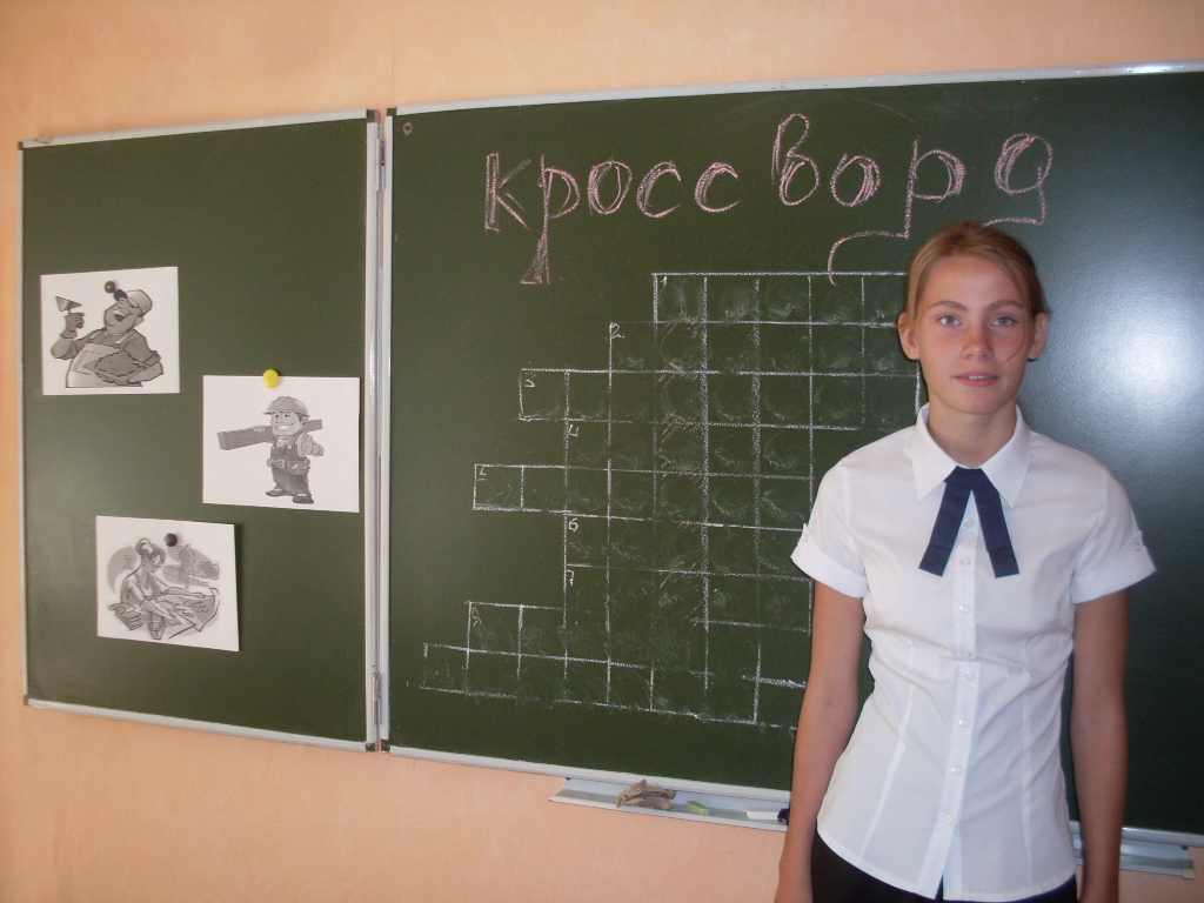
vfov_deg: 37.7
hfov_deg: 49.0
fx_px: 1322
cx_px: 602
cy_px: 452
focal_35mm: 38
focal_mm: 6.3
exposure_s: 1/45
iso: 100
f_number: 2.8
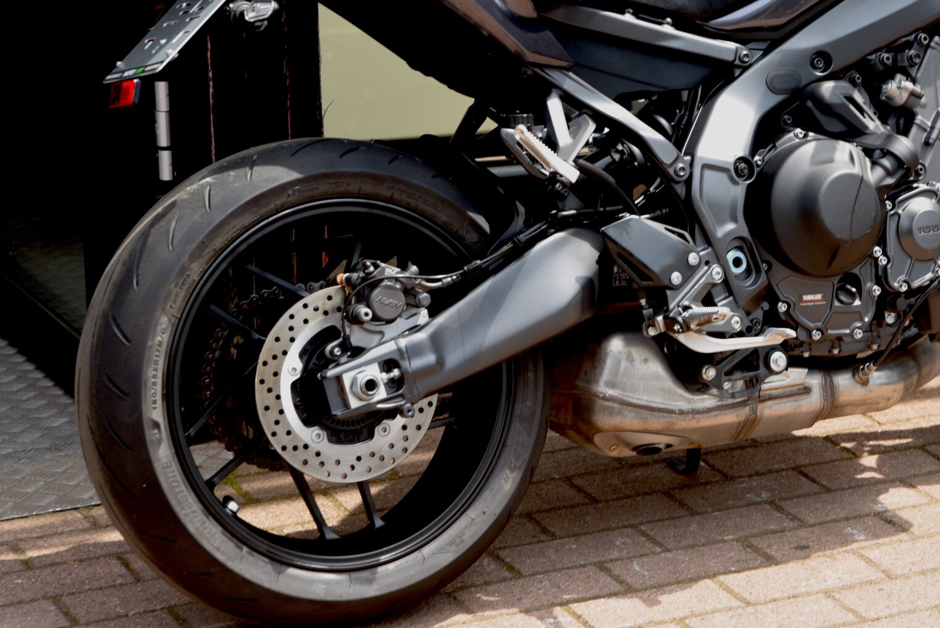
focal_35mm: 111
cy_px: 146
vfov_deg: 12.3
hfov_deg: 18.3
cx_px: 716
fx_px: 2899
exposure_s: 1/100
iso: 100
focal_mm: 66
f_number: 5
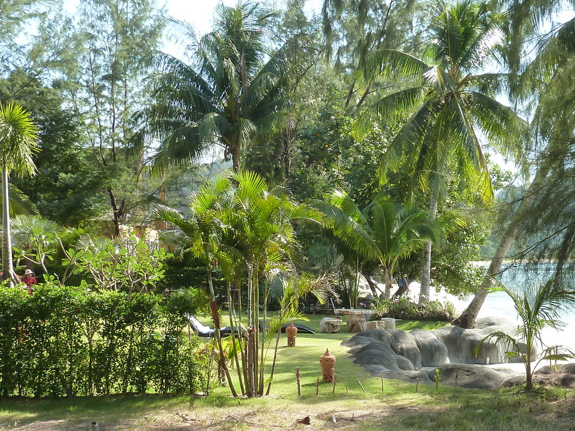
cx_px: 370
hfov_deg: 40.9
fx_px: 764
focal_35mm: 46
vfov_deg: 31.3
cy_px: 274
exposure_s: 1/160
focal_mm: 4.1
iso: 125
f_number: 4
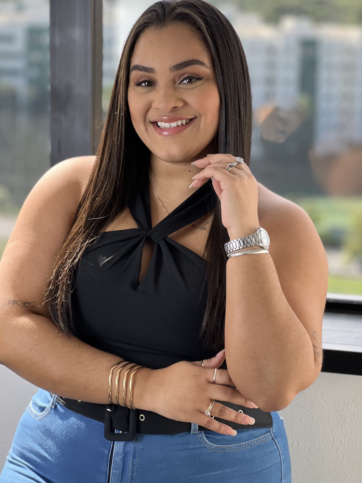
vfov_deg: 22.3
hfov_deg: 16.8
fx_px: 1227
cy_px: 227
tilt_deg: -9.3
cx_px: 200
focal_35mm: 88
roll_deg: -1.6
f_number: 2.8
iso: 160
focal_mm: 9
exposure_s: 1/60
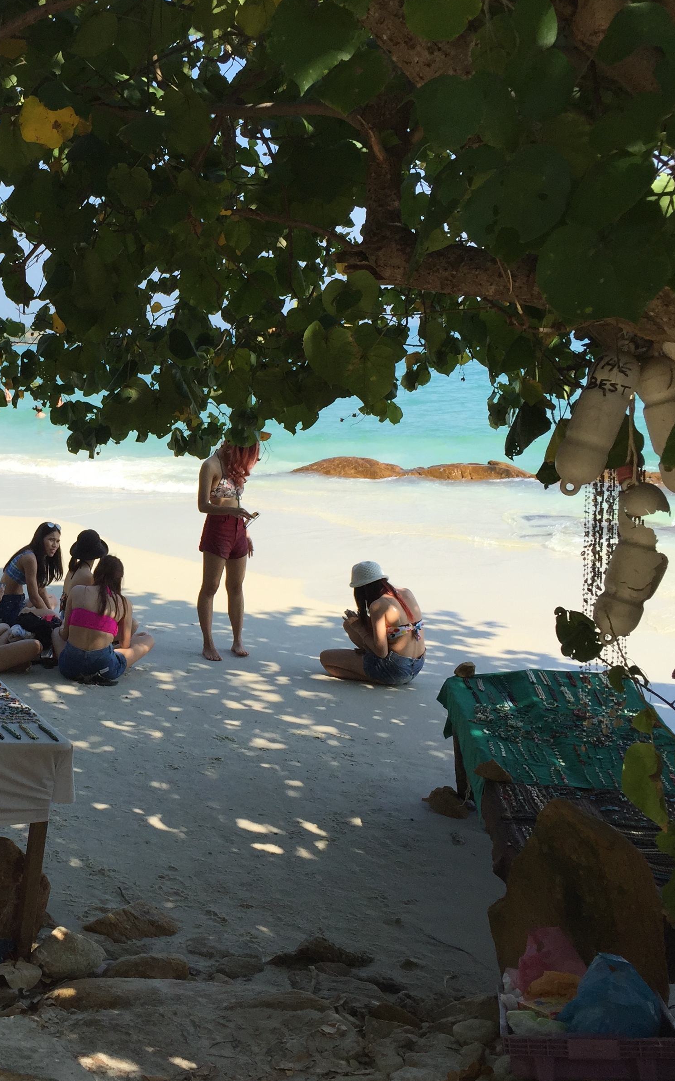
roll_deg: +0.8
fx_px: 1236
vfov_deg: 47.2
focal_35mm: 42
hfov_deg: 29.3
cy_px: 541
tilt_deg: -8.7
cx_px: 69
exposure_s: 1/1412
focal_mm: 4.15
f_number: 2.2
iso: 32
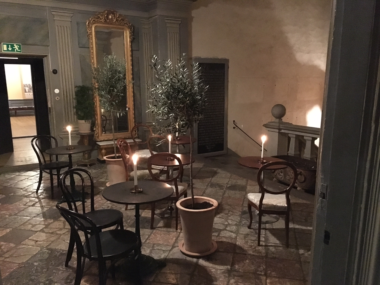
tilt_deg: -11.8
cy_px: 142
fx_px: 318
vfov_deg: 48.2
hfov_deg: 61.7
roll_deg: +0.4
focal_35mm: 29
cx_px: 190
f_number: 2.2
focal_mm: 4.15
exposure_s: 1/17
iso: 1600
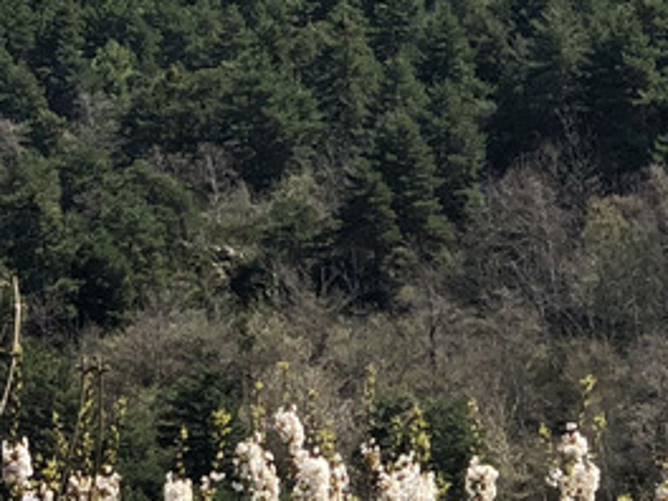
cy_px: -28
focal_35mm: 236
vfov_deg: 6.3
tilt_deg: +5.4
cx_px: 30
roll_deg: +0.9
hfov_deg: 8.4
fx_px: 4554
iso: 16
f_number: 2.4
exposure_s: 1/750
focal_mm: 6
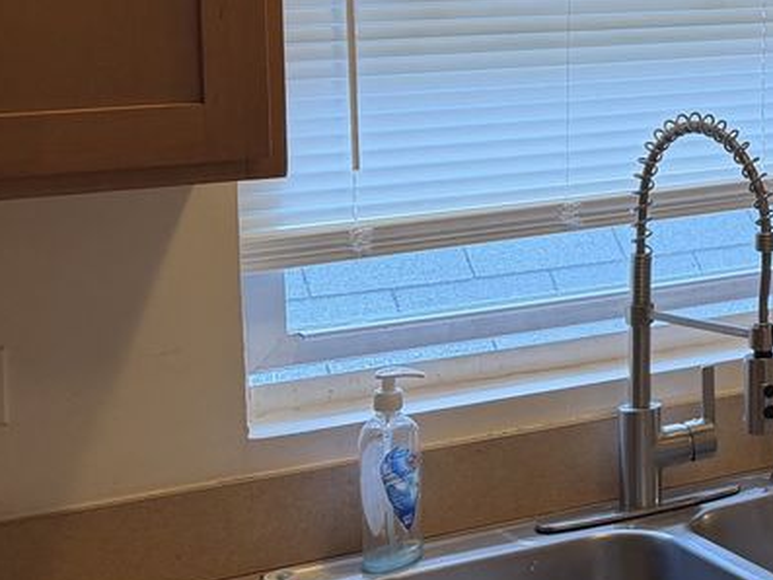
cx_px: 1266
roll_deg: +1.5
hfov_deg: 18.9
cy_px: 39
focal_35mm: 87
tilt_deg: -2.7
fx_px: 1943
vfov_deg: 16.7
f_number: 1.78
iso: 125
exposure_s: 1/60
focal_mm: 6.76
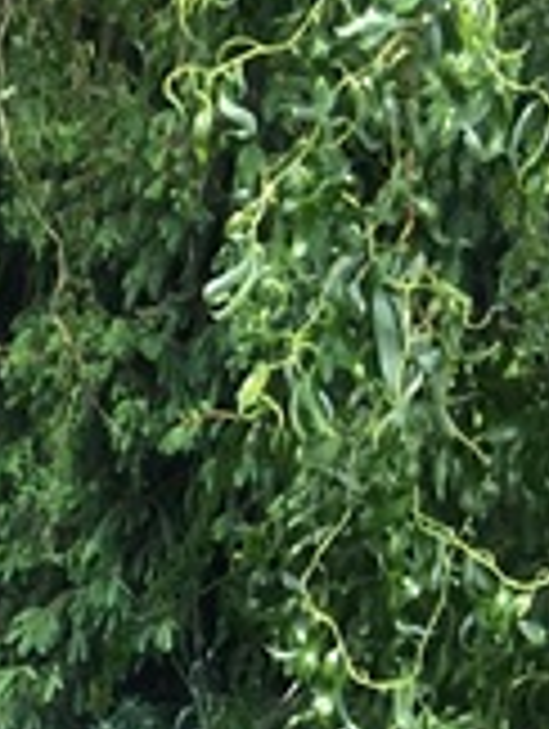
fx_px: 3860
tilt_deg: -15.7
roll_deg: -0.2
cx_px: -1008
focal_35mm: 183
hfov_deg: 7.3
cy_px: 1372
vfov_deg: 10.1
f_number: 2.2
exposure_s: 1/266
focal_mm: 4.15
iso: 25
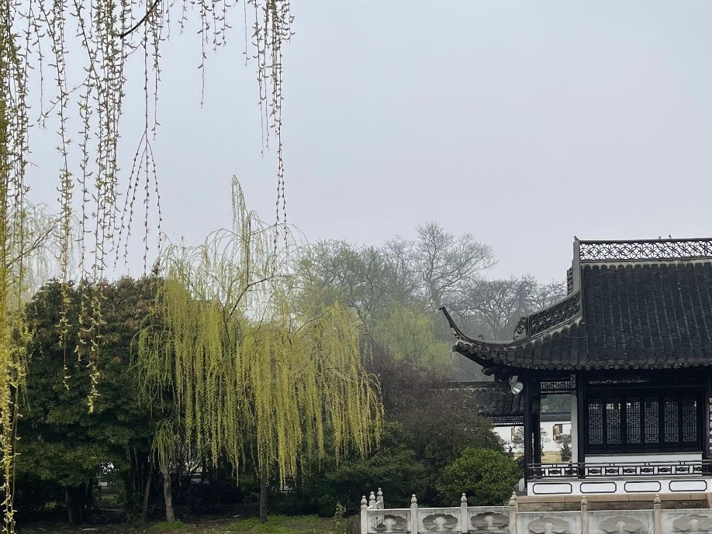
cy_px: 445
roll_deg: +1.5
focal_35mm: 58
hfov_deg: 32.8
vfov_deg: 24.7
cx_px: 495
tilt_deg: -2.1
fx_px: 1193
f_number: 1.6
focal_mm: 5.1
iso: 32
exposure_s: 1/575
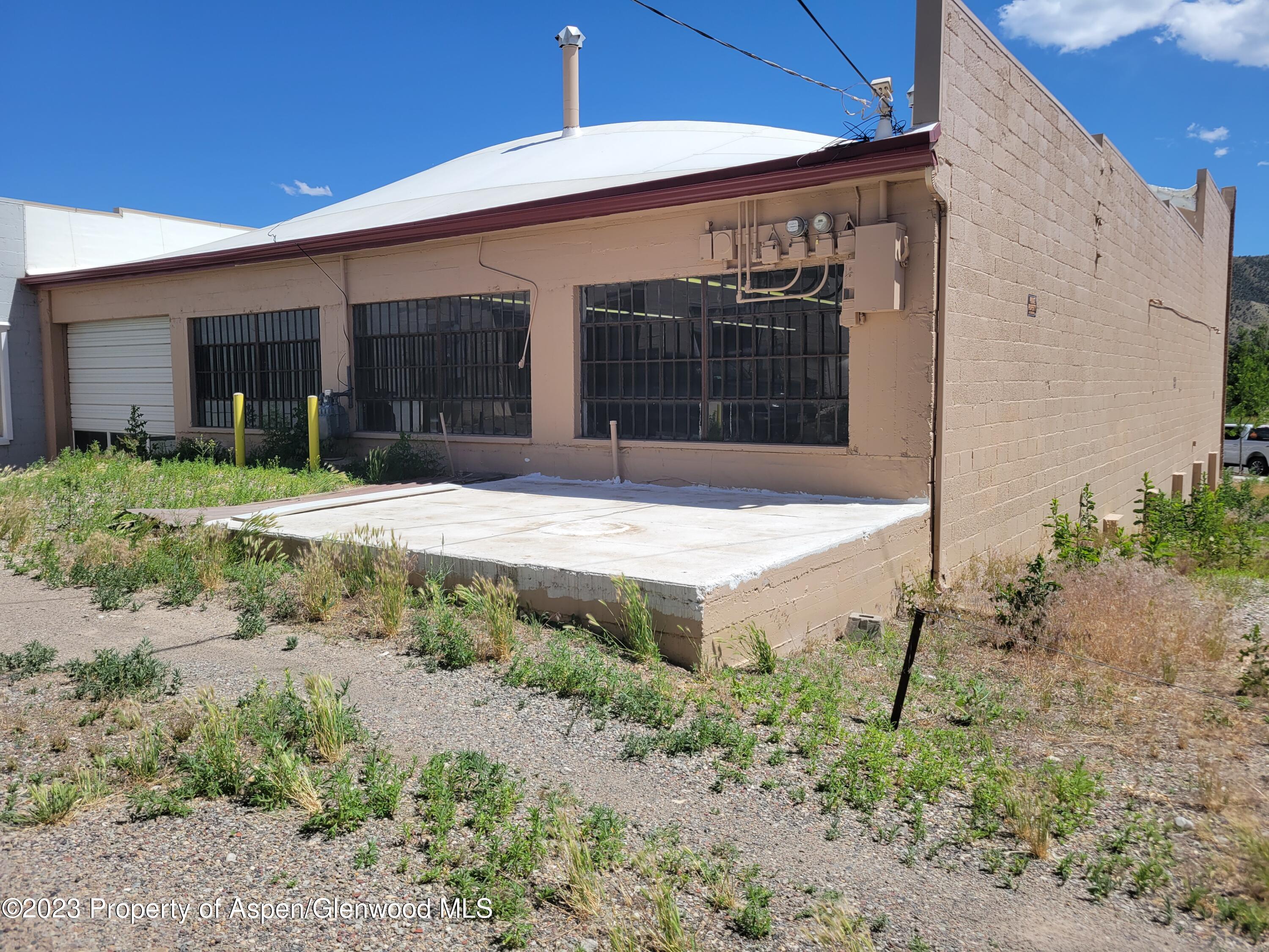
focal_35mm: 26
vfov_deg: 53.1
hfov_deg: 67.3
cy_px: 476
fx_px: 953
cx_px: 634
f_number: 1.8
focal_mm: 5.4
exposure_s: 1/3117
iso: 40
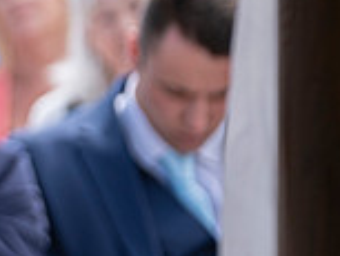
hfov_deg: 2.6
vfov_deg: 1.9
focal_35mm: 766
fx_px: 7530
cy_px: -101
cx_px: -287
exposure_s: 1/1000
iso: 200
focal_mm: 140
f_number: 2.8
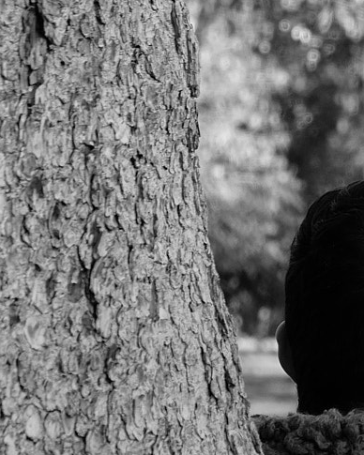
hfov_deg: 5.9
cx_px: 620
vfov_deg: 7.5
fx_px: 3461
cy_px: 313
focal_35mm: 257
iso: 800
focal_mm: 55
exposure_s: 1/500
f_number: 4.5
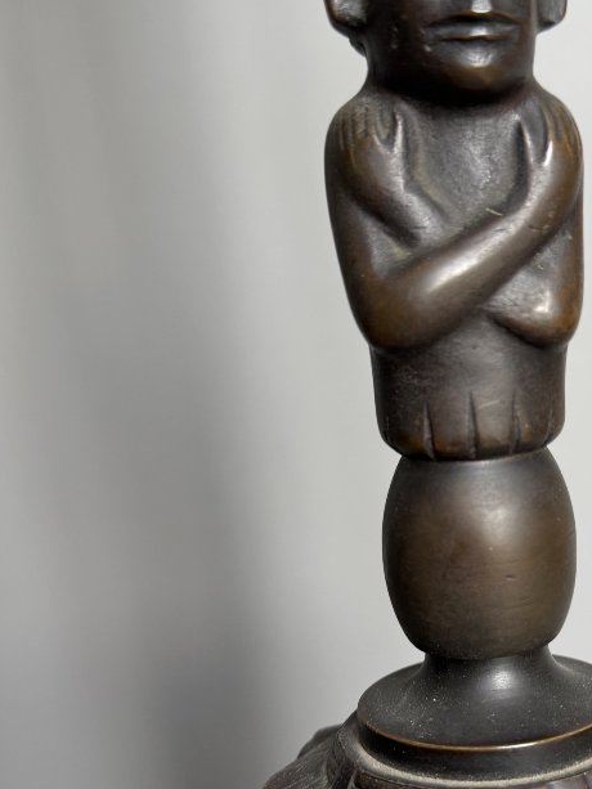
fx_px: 1071
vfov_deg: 40.2
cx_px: 474
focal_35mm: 47
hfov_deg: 30.2
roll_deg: +5.0
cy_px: 493
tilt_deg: -11.5
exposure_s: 1/50
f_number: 1.78
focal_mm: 6.76
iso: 125
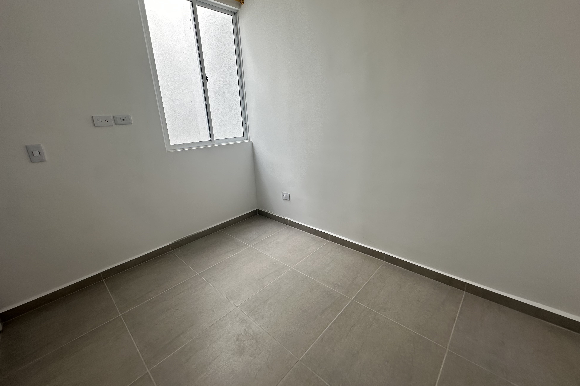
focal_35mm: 15
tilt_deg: -13.7
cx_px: 287
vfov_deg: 77.3
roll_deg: +2.5
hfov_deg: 100.4
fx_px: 242
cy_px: 185
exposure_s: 1/199
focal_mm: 2.22
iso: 40
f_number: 2.2
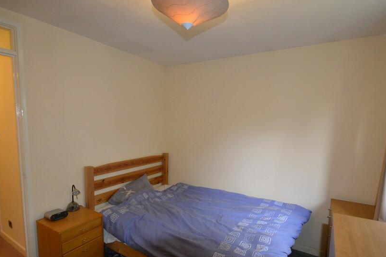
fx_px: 204
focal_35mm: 19
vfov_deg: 64.1
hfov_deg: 86.9
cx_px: 189
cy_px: 151
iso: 720
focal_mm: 10
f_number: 3.5
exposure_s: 1/60
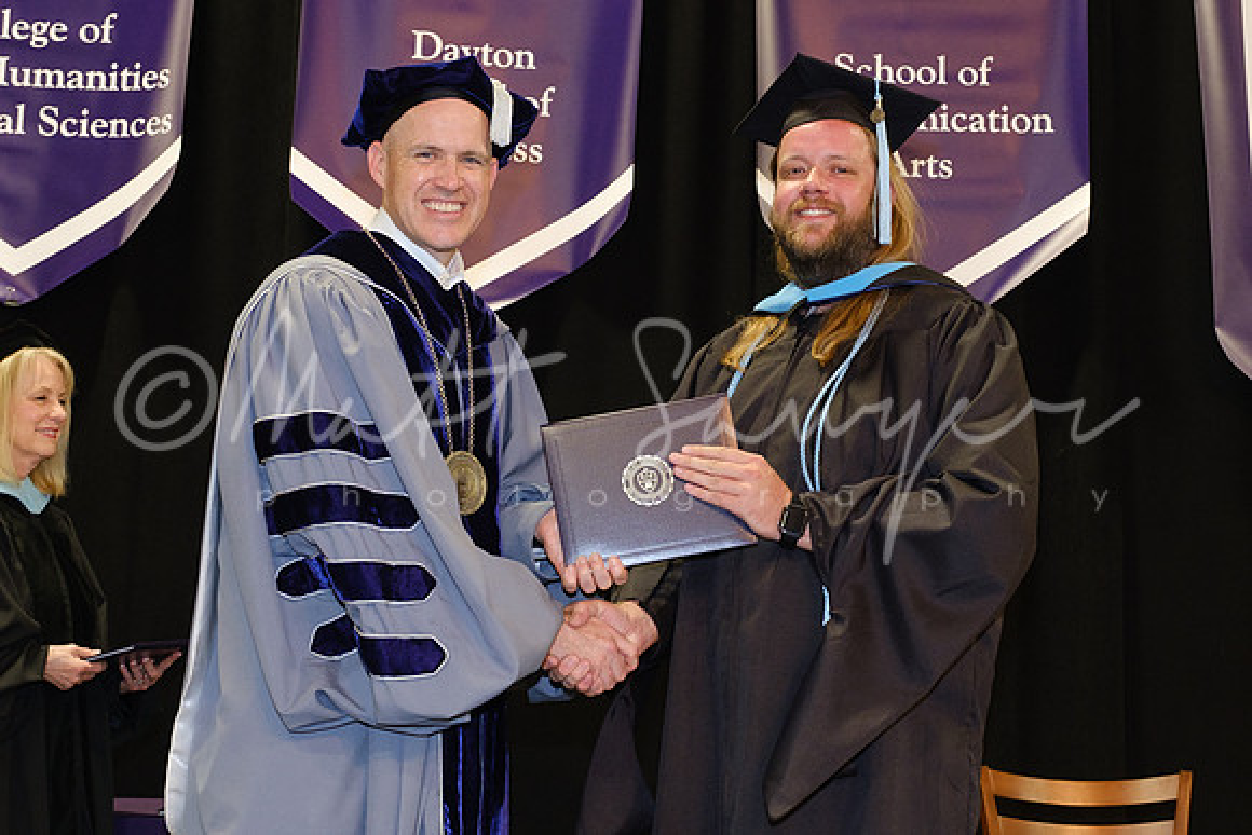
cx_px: 681
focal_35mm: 54
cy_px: 411
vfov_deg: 24.9
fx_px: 1888
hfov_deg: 36.7
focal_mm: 24.9
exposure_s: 1/125
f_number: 4
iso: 1250
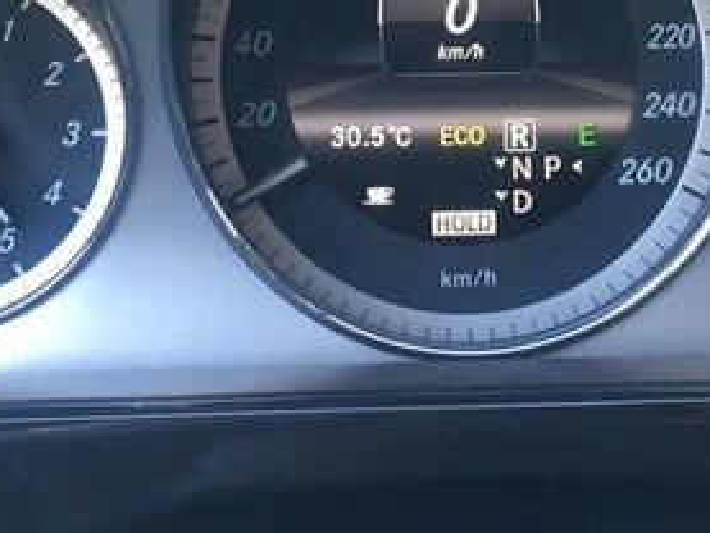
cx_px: 443
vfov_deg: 20.3
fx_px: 1416
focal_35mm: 69
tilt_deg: -7.8
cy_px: -63
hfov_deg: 28.1
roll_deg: -0.6
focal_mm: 4.15
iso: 100
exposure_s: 1/33
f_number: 2.2
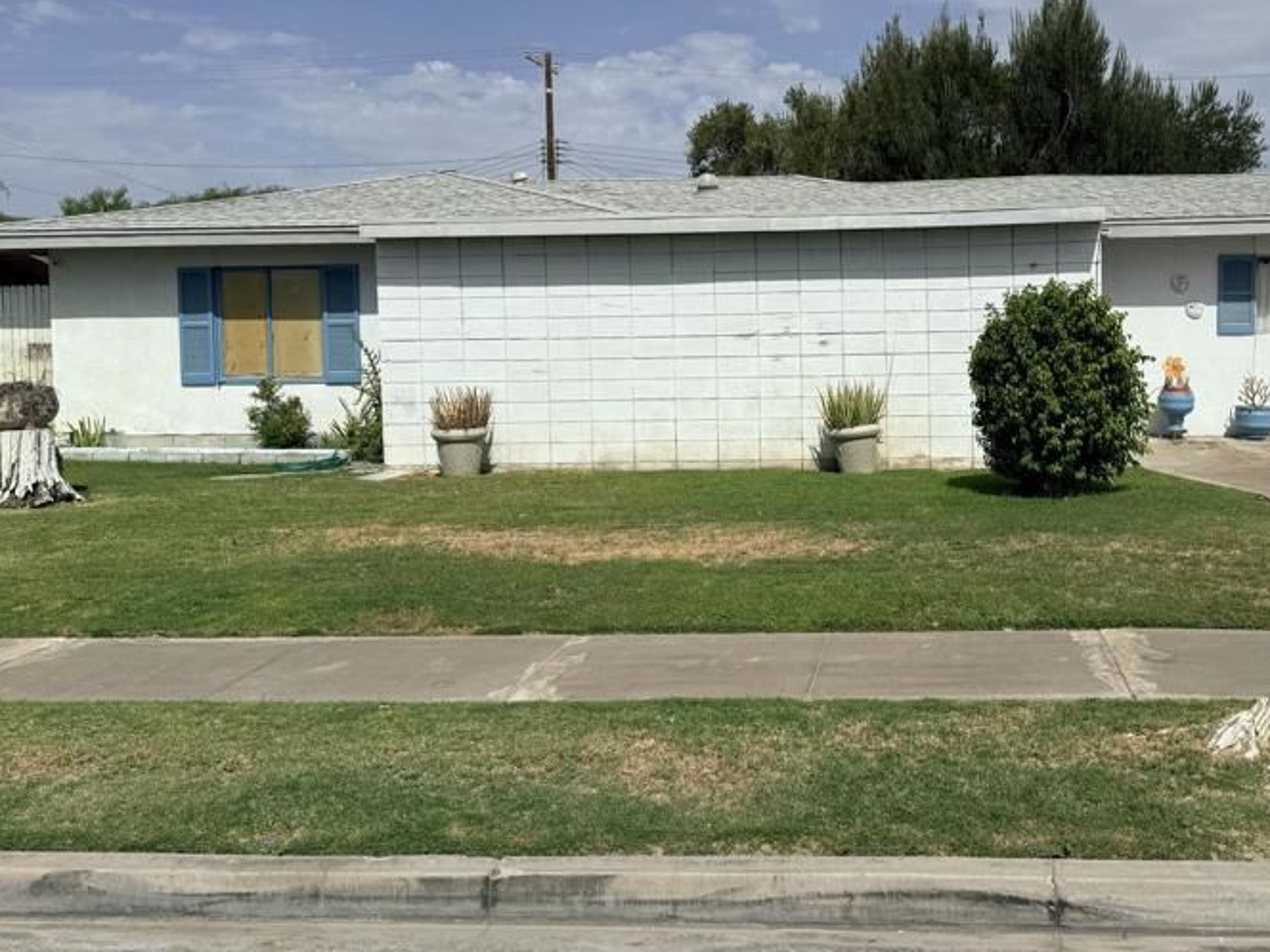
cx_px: 868
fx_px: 1357
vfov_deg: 38.6
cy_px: 401
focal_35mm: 37
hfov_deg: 49.1
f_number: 1.78
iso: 80
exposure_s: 1/14286
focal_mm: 6.76
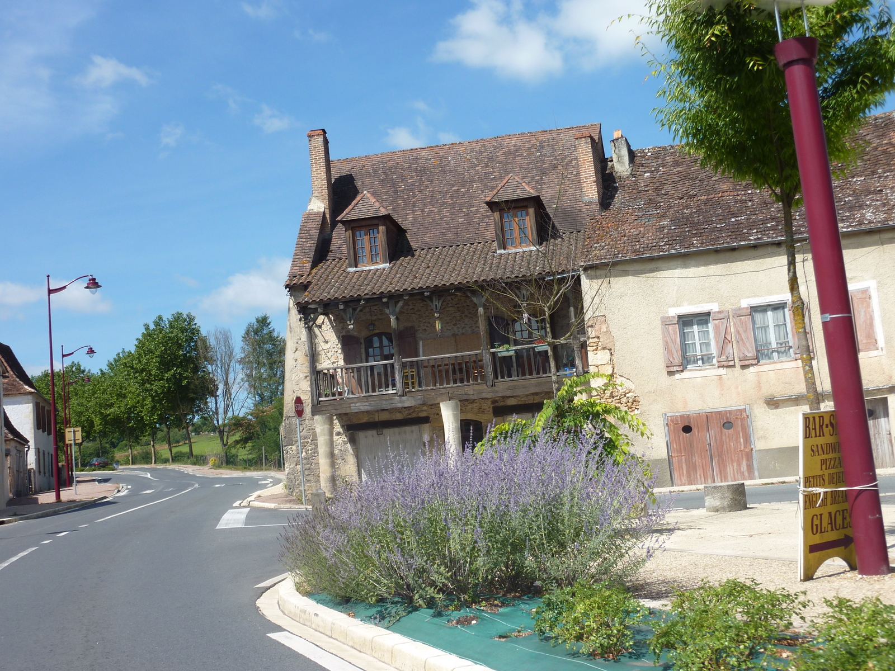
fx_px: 1163
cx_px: 448
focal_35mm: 45
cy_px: 336
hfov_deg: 42.1
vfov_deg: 32.2
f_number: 4.5
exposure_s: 1/500
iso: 80
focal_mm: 7.3
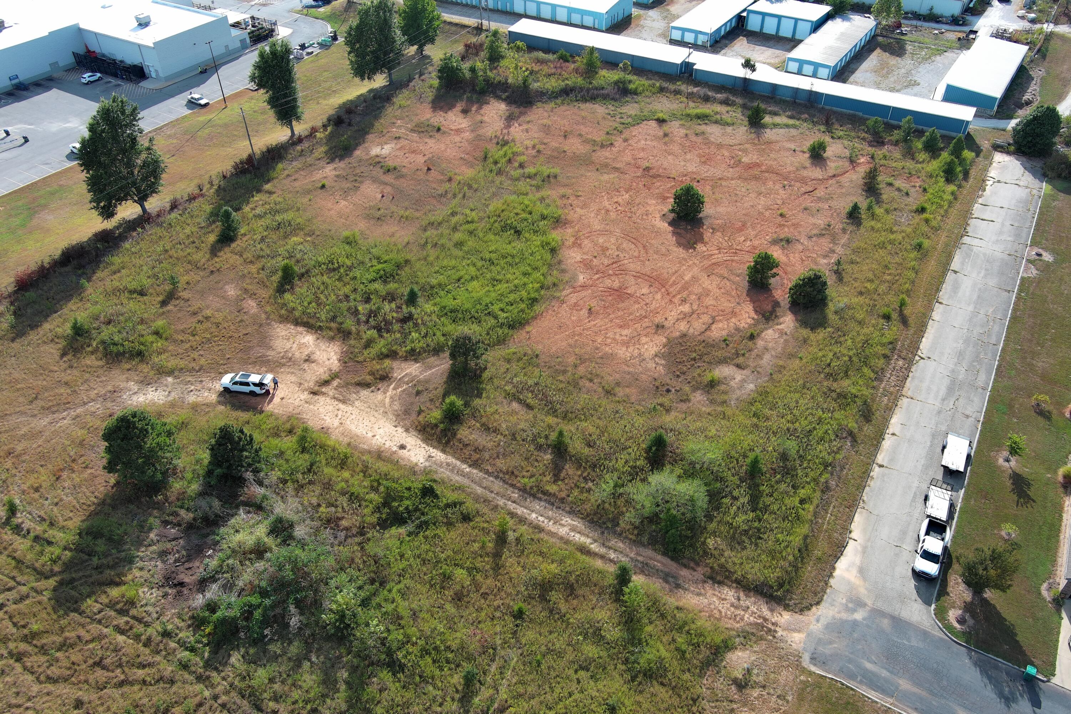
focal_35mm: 29
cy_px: 357
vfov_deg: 45.0
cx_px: 536
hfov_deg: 63.7
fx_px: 863
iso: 100
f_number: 2.8
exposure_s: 1/641
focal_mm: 10.57
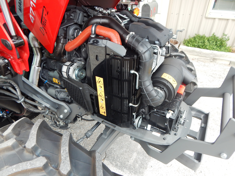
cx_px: 118
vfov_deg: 61.1
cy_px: 88
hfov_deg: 76.4
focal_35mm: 22
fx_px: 149
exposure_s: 1/200
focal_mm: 4
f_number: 3
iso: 125
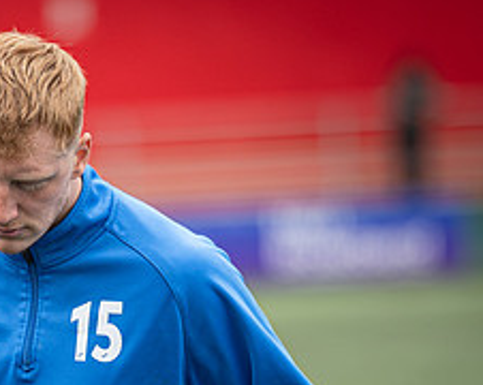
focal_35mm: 475
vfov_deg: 3.2
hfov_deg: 4.1
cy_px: 320
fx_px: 6778
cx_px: 48
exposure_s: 1/1900
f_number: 1.8
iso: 100
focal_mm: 135
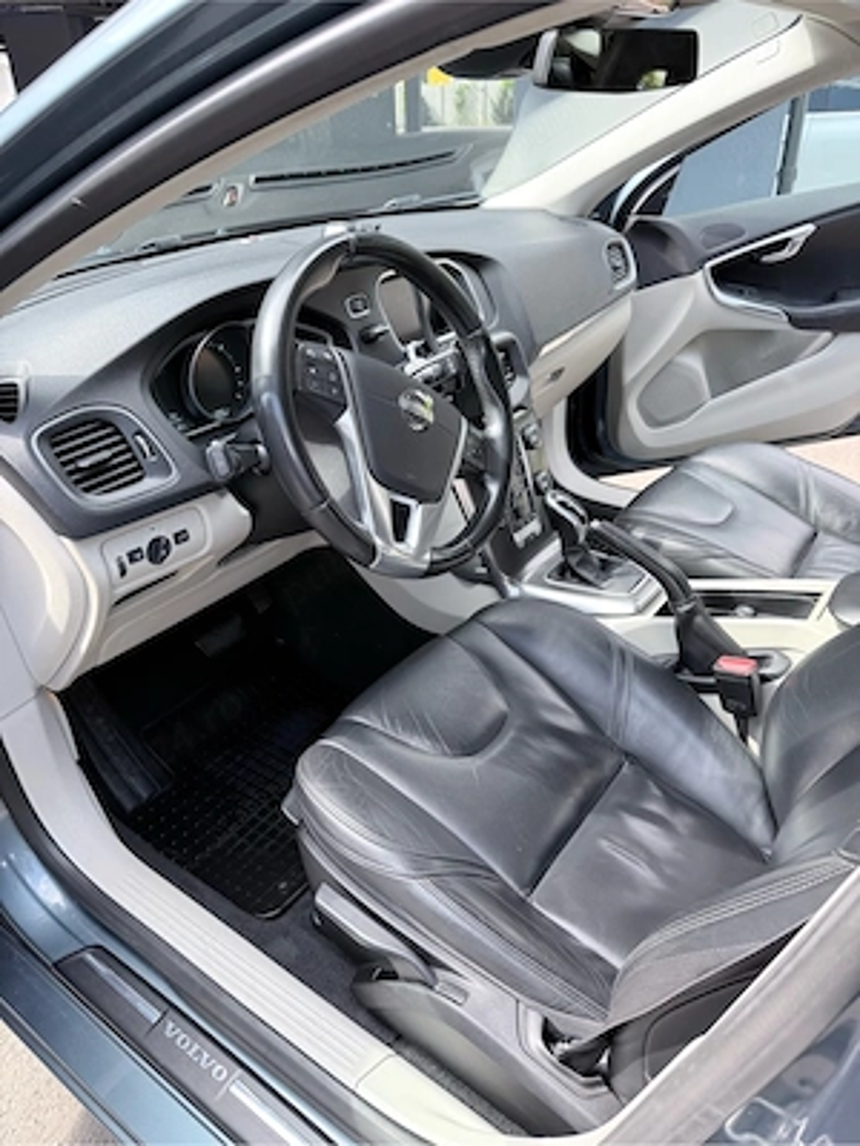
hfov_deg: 56.8
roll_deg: +0.8
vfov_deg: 71.6
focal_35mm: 24
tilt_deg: -29.6
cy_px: 573
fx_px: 795
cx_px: 430
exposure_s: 1/249
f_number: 1.78
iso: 100
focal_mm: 6.76
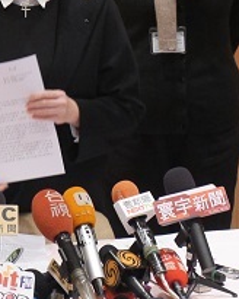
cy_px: -90
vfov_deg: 6.8
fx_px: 2502
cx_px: 230
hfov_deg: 5.5
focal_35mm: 283
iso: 2000
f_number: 2.8
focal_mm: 35
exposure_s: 1/80
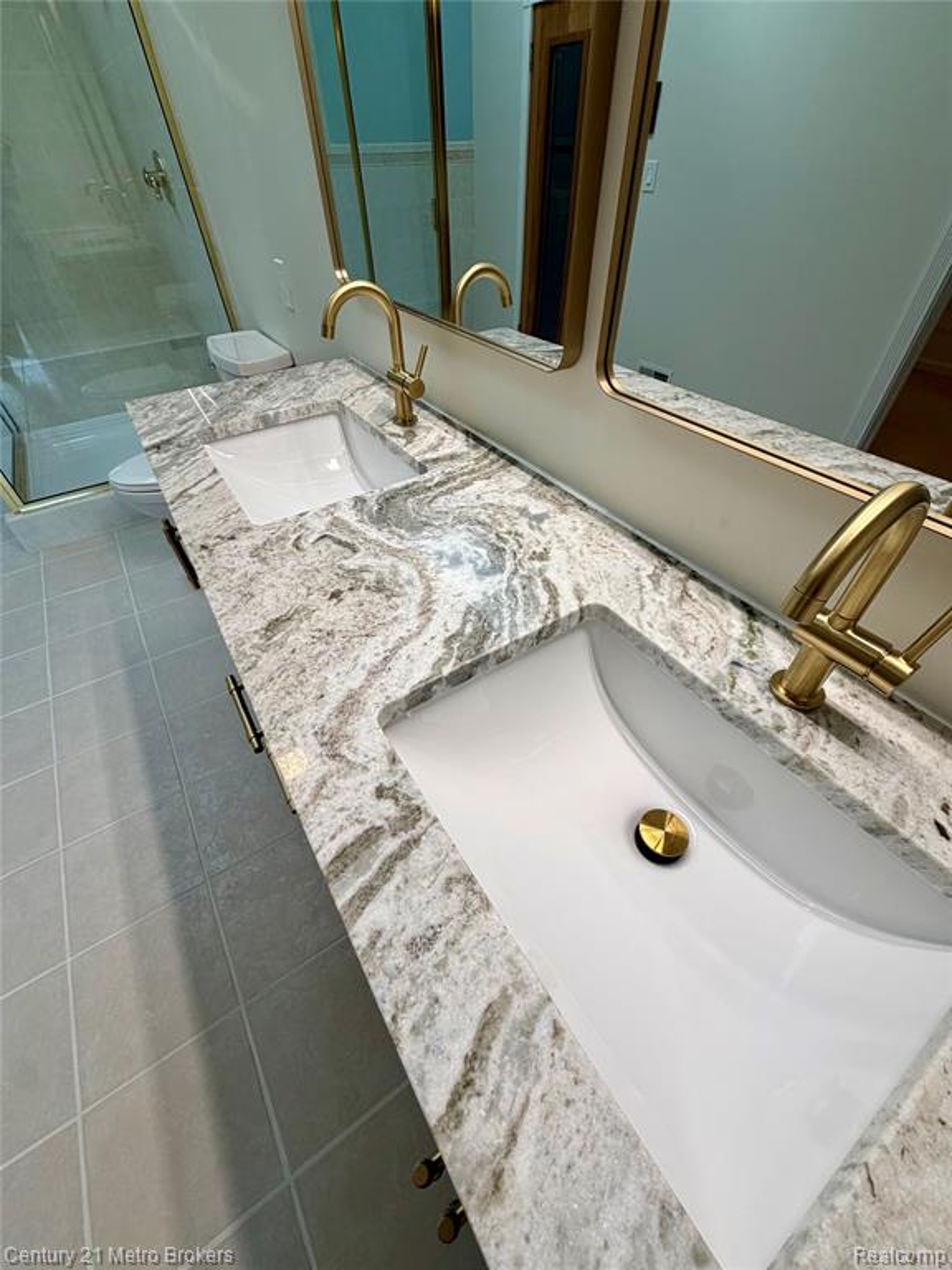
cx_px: 476
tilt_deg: -44.0
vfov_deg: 102.1
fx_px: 513
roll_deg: +1.3
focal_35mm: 14
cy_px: 635
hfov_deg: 85.7
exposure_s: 1/120
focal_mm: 2.22
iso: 80
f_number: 2.2
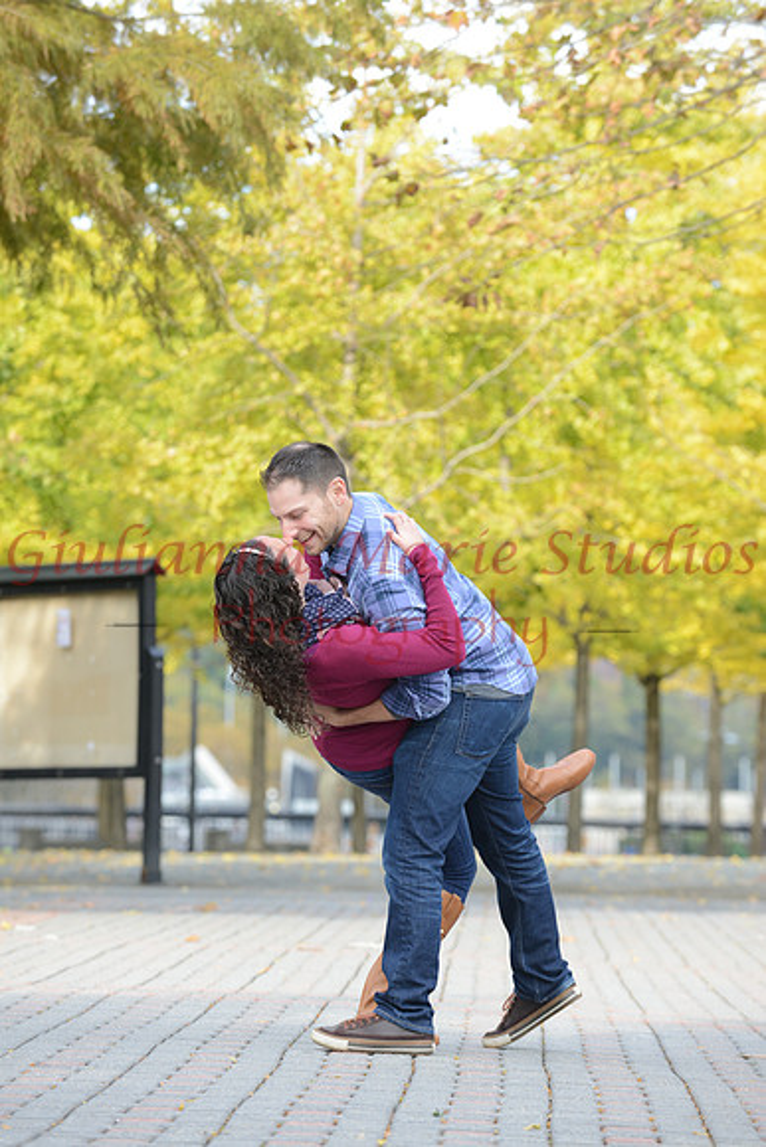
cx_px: 383
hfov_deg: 7.6
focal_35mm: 180
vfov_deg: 11.4
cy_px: 574
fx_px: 5741
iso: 500
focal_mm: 180
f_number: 8
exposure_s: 1/250
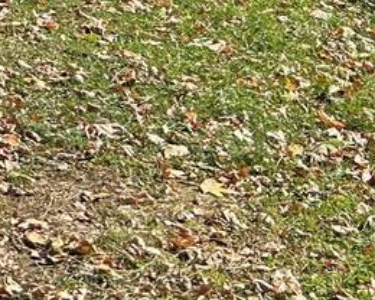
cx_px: -506
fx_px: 1387
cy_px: -323
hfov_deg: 12.4
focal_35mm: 125
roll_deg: -0.7
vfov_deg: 11.1
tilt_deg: -1.7
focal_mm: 5.7
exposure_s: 1/1934
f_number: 1.5
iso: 50
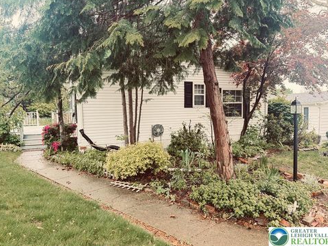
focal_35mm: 25
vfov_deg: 54.9
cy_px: 121
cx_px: 166
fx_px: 237
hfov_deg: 69.4
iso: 160
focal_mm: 6.76
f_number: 1.78
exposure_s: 1/121
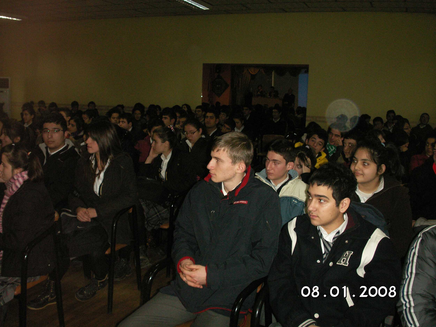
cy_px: 164
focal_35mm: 37
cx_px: 218
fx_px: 466
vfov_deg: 38.7
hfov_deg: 50.1
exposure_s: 1/40
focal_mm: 7.7
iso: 160
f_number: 3.5
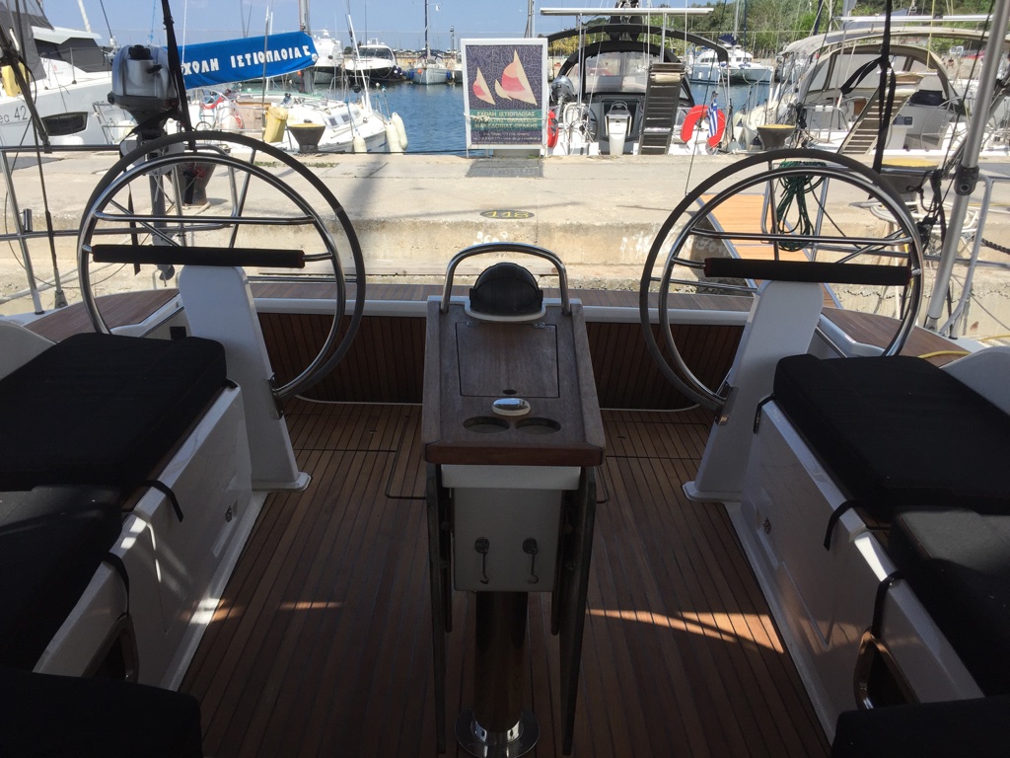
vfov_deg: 48.2
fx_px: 846
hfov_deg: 61.7
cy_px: 379
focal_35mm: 29
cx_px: 505
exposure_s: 1/1980
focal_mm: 4.15
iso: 32
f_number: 2.2
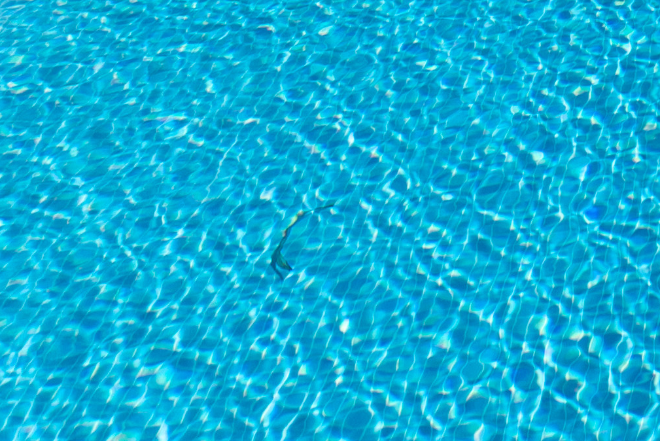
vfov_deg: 13.1
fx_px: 1284
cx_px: 1190
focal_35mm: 70
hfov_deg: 20.4
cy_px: -688
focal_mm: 12
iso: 250
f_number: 10
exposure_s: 1/1250
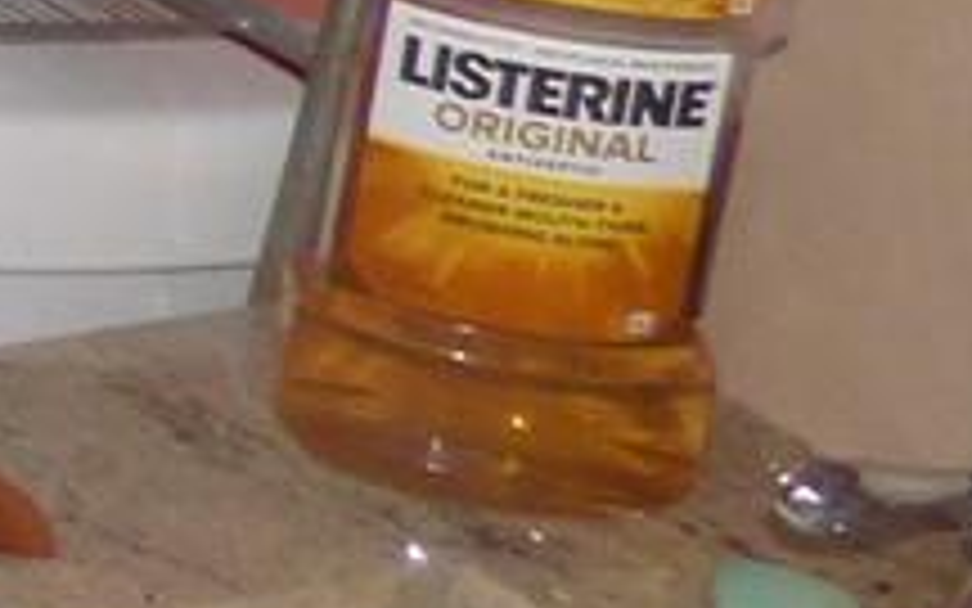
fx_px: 4159
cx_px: -1948
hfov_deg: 10.0
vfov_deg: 8.0
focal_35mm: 157
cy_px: -594
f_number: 2.8
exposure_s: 1/60
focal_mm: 3.58
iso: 250
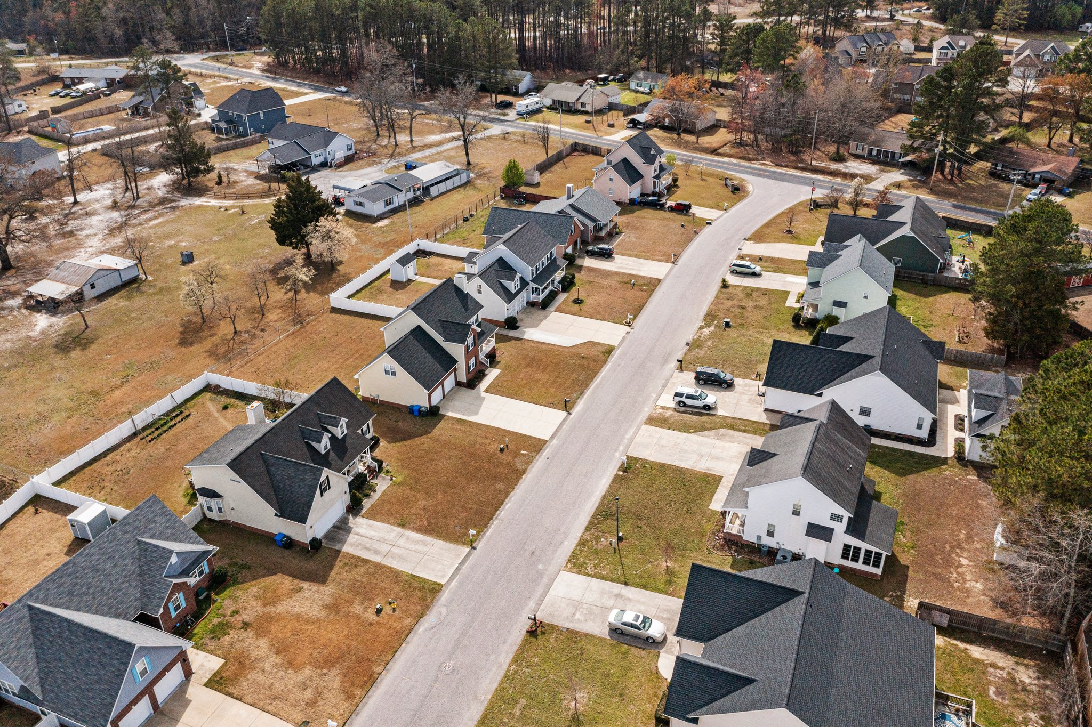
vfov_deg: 46.4
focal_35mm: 28
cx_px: 546
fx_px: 849
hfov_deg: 65.5
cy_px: 364
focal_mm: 10.26
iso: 100
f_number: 7.1
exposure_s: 1/1250
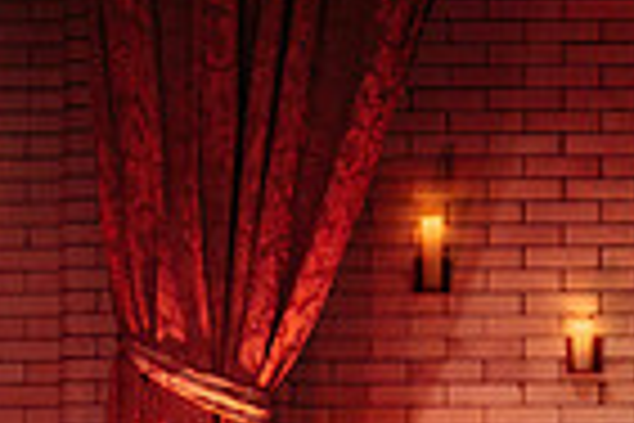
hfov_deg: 7.1
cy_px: 263
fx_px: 5054
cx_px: 787
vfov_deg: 4.8
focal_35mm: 287
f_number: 3.5
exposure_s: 1/80
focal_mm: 70
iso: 2000
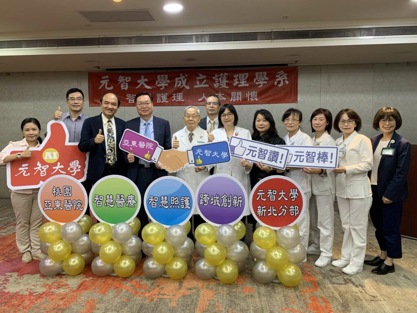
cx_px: 208
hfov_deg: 67.3
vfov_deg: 53.1
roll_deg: +0.8
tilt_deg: -4.5
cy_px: 156
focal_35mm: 26
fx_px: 313
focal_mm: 4.25
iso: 80
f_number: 1.8
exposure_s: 1/60
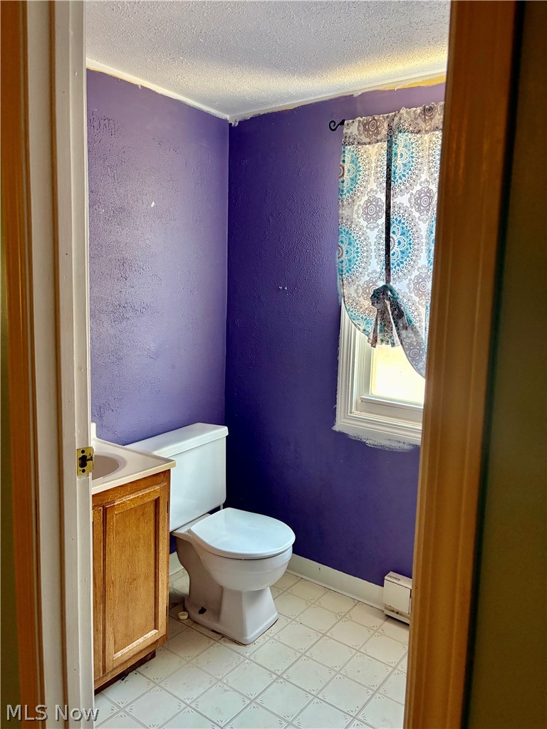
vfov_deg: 67.3
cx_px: 274
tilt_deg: -8.3
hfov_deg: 53.1
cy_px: 364
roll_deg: -1.2
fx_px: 548
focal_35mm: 26
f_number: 1.6
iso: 250
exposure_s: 1/60
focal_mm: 5.96
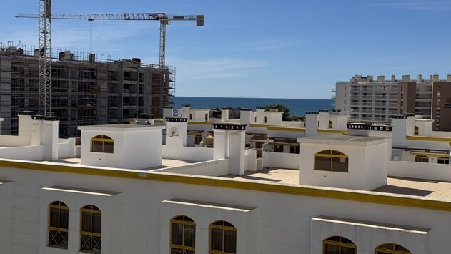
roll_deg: -0.4
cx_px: 227
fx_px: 634
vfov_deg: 22.6
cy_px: 110
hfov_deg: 39.2
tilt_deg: -2.0
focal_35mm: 53
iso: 80
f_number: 1.78
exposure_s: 1/10526
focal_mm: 6.76
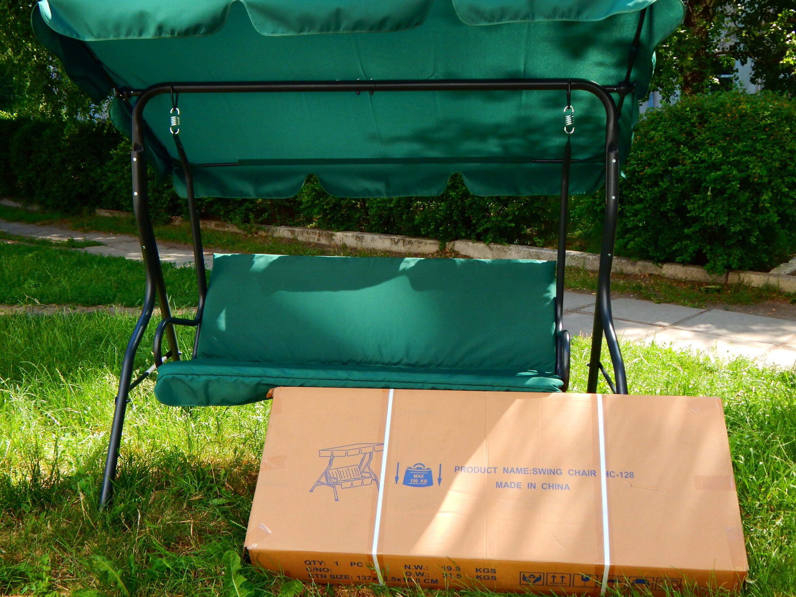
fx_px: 874
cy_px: 298
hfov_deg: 49.0
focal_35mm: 38
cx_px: 398
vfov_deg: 37.7
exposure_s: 1/320
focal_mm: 6.8
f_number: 3.4
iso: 125
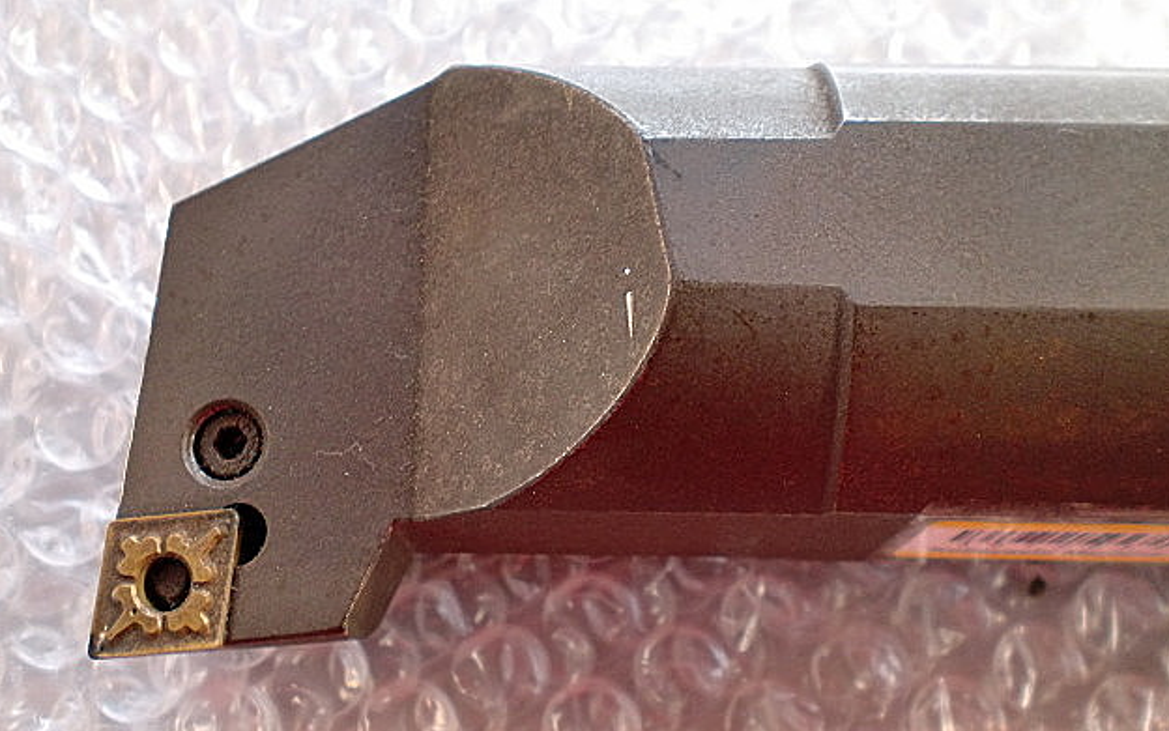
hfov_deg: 51.5
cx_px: 582
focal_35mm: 38
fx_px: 1211
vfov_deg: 33.6
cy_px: 387
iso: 160
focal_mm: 6.3
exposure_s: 1/60
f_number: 3.1
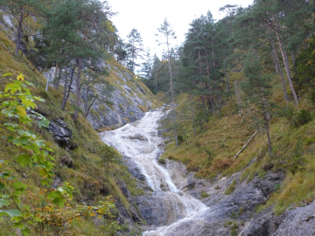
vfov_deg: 35.1
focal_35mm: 41
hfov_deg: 45.8
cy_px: 118
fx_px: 373
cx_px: 158
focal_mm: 7.4
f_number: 3.9
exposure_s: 1/60
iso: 200
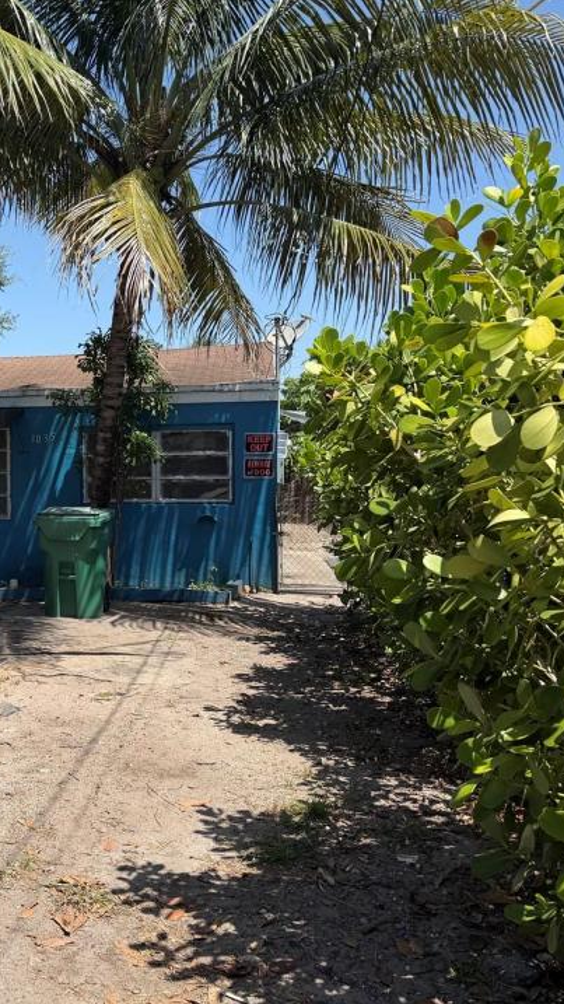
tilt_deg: -5.7
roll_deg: +2.5
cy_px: 501
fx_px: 931
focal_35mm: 35
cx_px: 11
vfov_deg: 56.6
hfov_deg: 31.4
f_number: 1.78
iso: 80
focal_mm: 6.76
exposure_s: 1/3279
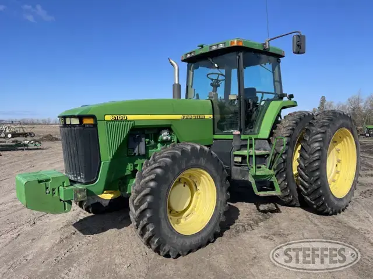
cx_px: 186
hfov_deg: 67.3
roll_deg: +0.1
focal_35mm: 26
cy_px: 140
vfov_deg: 53.1
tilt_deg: -1.8
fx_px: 280
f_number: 1.6
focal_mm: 5.1
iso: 32
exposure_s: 1/3165
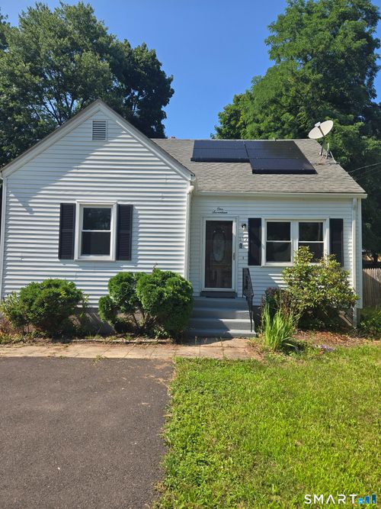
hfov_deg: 58.9
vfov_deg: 73.9
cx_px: 190
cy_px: 254
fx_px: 338
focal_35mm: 23
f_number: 1.8
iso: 25
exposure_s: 1/1318
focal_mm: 5.4
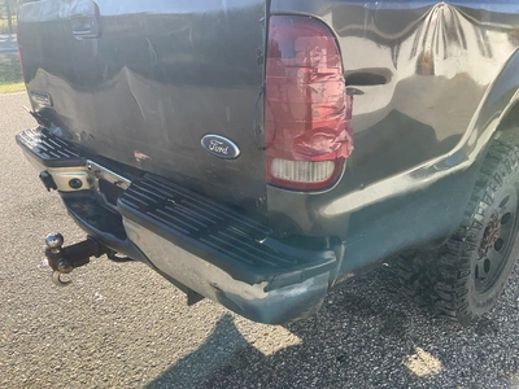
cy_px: 194
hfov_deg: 61.7
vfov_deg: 48.2
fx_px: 435
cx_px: 260
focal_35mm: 29
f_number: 1.8
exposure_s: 1/446
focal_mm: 3
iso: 25
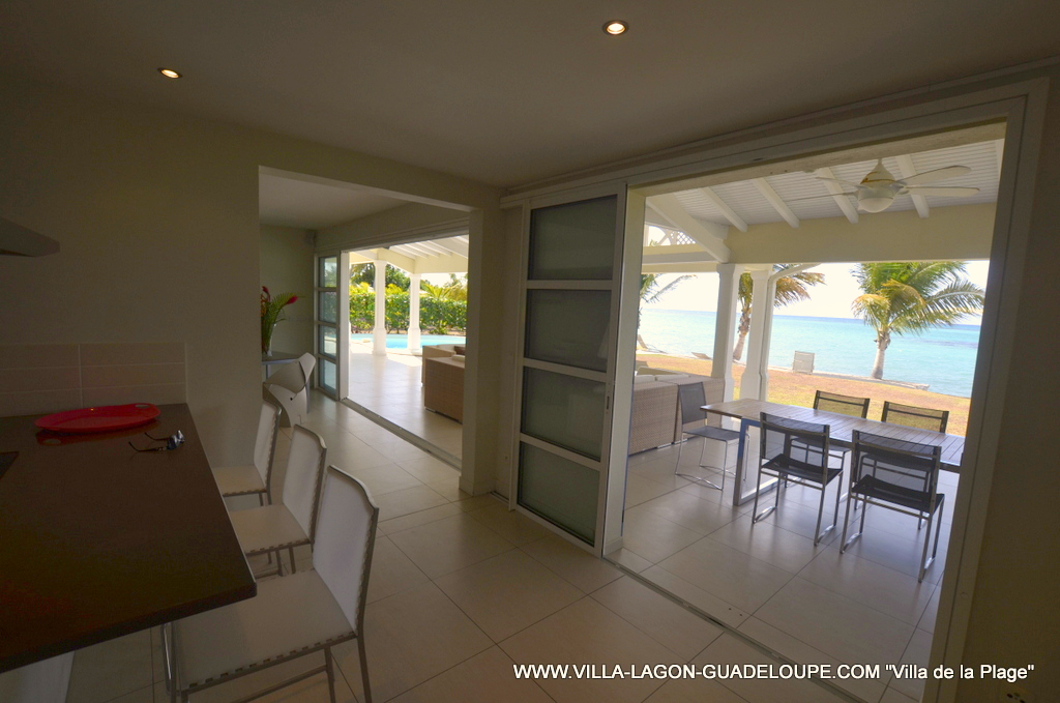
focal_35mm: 15
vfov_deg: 77.1
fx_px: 441
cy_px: 352
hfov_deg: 100.5
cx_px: 530
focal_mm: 10
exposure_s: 1/200
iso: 200
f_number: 8
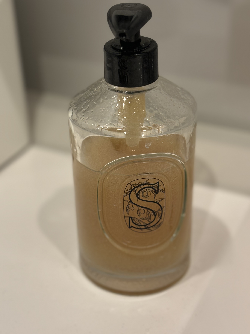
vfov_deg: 32.7
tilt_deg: -29.9
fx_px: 568
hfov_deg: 24.8
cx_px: 111
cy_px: 153
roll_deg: +1.0
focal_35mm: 59
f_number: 1.6
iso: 100
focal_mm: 5.96
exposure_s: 1/33
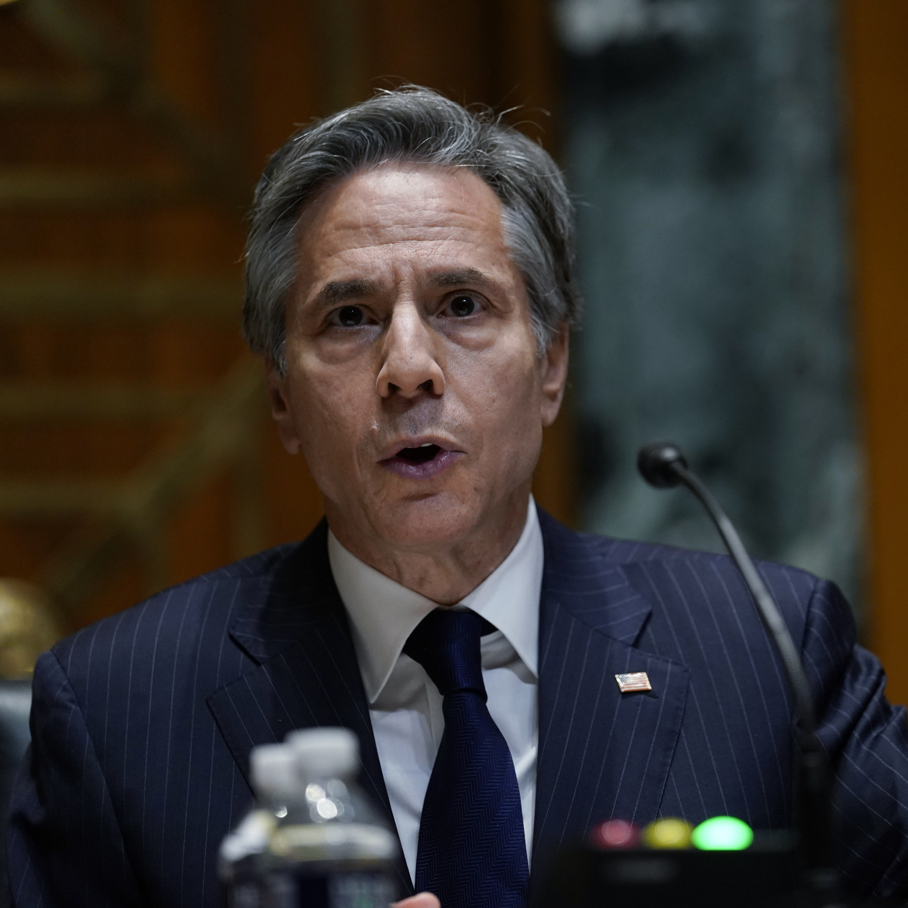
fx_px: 6113
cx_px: 626
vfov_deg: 8.5
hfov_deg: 8.5
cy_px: 453
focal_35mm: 206
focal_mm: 161
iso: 2500
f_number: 2.8
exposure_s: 1/400
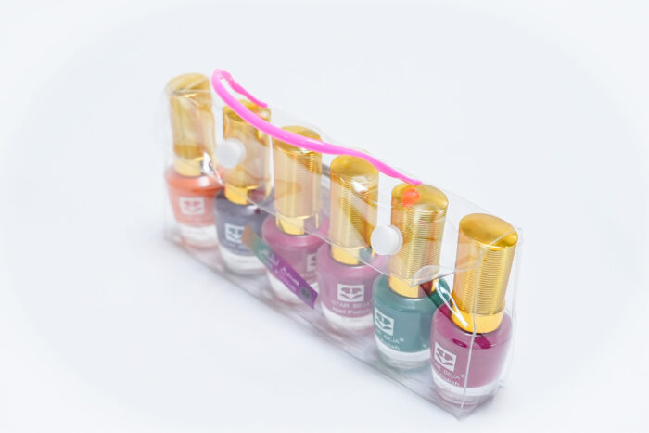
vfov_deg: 18.7
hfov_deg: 27.7
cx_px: 324
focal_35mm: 73
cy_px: 216
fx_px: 1316
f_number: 4.5
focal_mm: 49
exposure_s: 1/640
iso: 3200
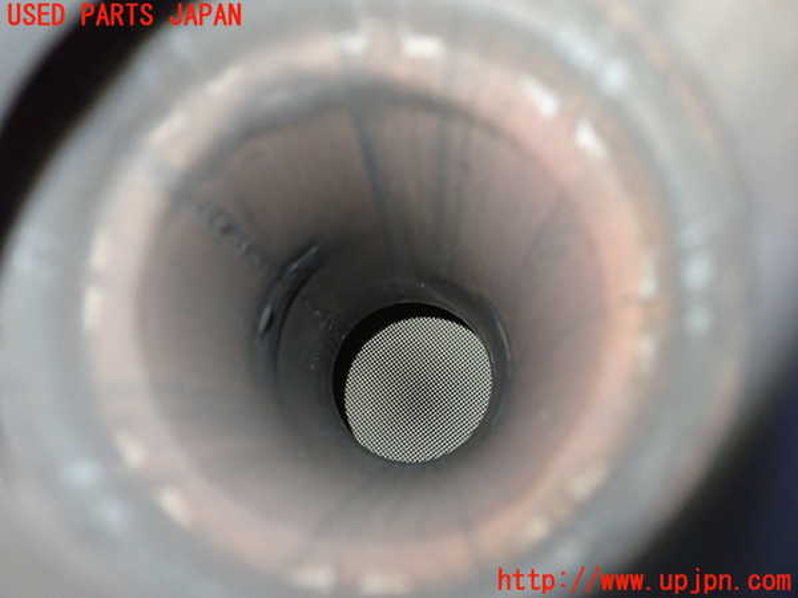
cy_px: 299
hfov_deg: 60.0
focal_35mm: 30
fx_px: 692
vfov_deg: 46.8
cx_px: 399
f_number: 2.3
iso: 800
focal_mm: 5.4
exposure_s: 1/30
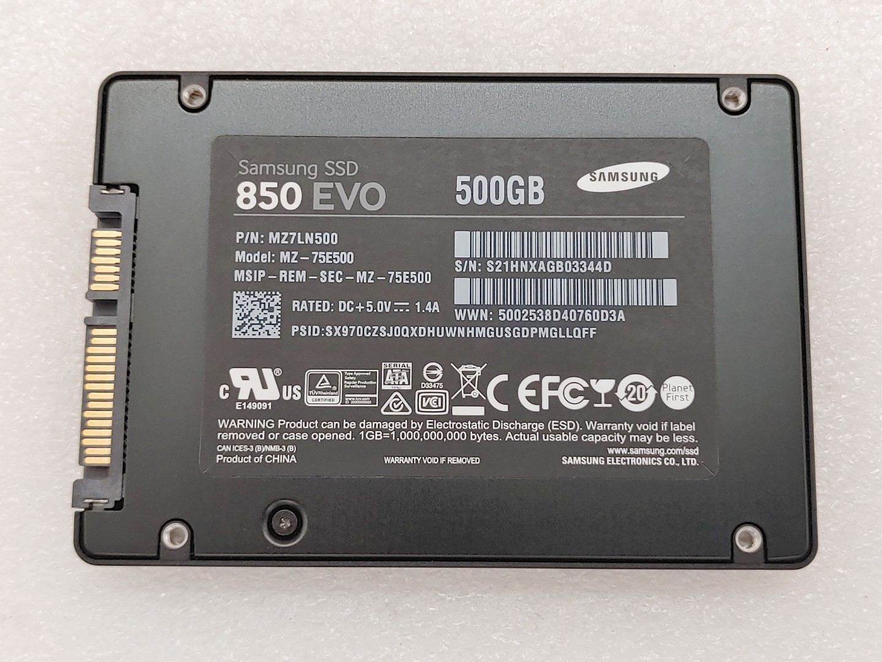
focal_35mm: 49
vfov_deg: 29.7
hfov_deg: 38.9
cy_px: 331
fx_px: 1248
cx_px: 441
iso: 50
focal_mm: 4.36
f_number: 1.8
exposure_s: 1/120
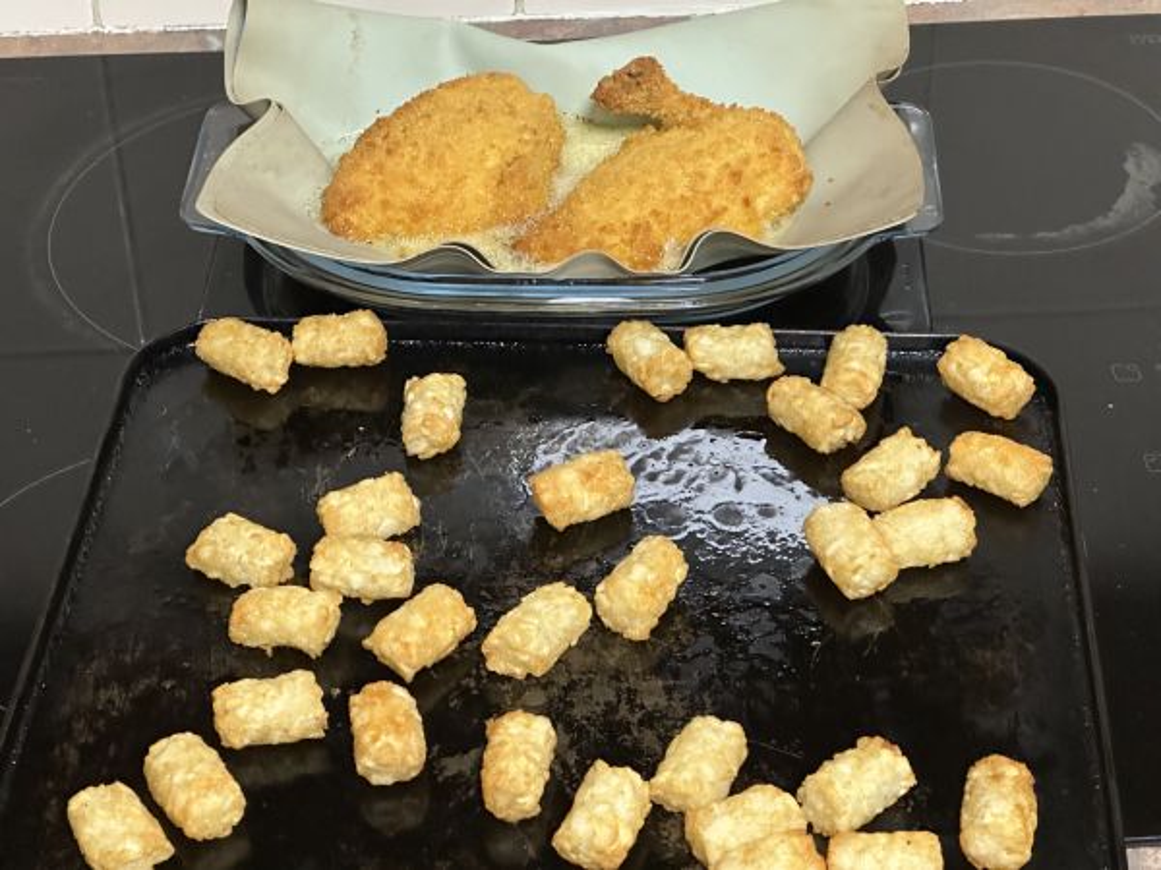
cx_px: 580
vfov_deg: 19.1
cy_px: 435
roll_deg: +1.4
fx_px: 2583
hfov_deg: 25.3
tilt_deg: -38.7
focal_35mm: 77
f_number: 2.8
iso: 1000
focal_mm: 9
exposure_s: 1/34
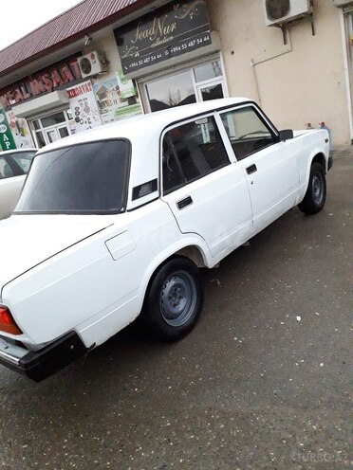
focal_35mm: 27
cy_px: 235
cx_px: 176
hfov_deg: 51.4
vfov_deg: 65.3
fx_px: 367
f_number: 1.9
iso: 800
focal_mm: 3.6
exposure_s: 1/1333
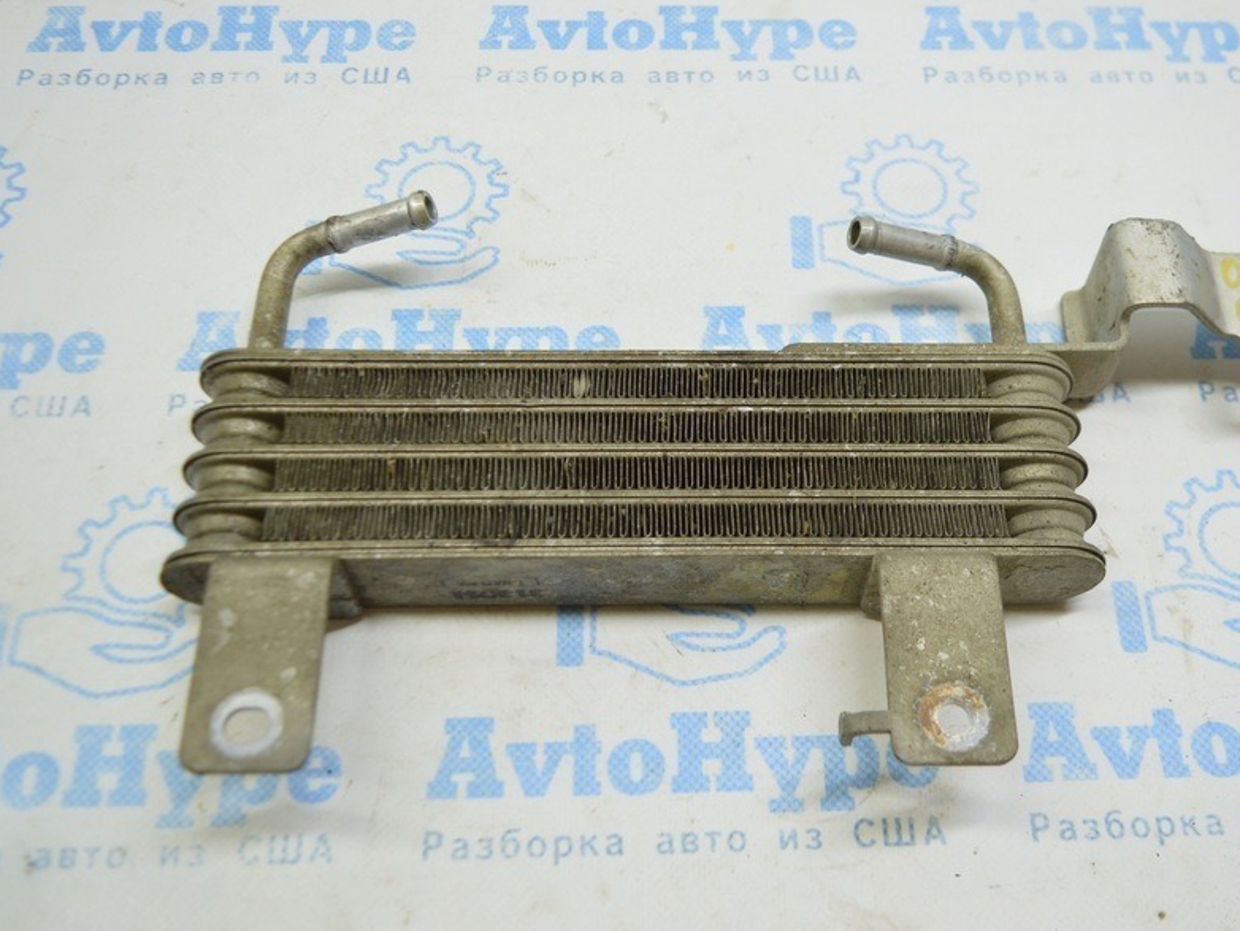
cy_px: 405
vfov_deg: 36.2
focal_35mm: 40
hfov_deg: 47.0
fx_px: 1420
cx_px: 706
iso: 400
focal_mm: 21
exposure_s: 1/60
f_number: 3.8
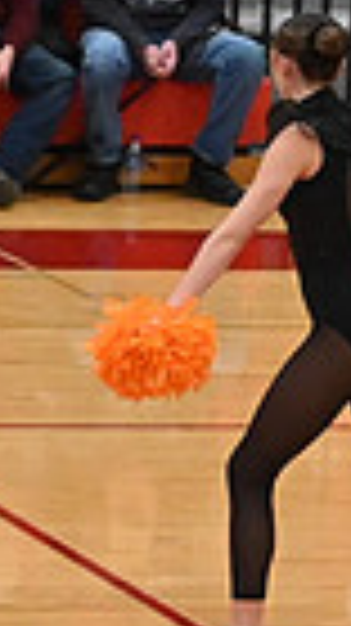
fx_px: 7608
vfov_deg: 4.7
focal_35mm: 459
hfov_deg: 2.6
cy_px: 408
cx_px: -734
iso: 8000
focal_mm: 70
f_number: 4
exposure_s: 1/400
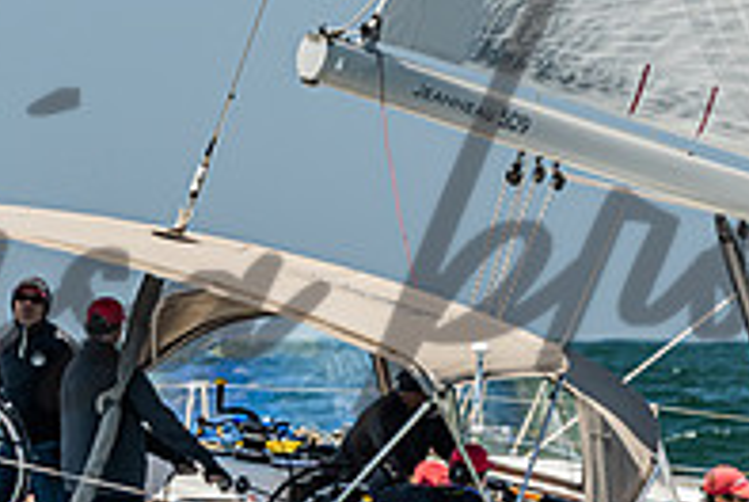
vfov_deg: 1.5
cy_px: 464
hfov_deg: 2.2
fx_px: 19086
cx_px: 449
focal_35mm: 916
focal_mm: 240
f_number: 5.6
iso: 320
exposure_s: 1/640
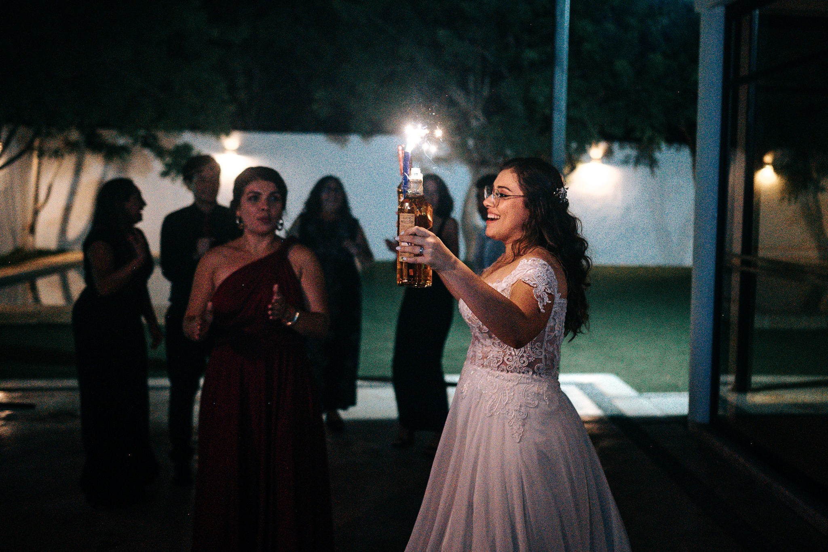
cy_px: 241
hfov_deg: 47.7
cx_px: 475
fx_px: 932
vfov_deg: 32.9
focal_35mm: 41
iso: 3200
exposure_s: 1/640
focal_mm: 35
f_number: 1.8
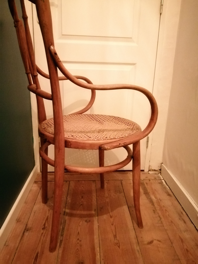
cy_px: 132
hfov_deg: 53.1
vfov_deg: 67.3
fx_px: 198
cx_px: 99
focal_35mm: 26
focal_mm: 3.46
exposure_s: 1/12.5
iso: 2500
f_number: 1.8
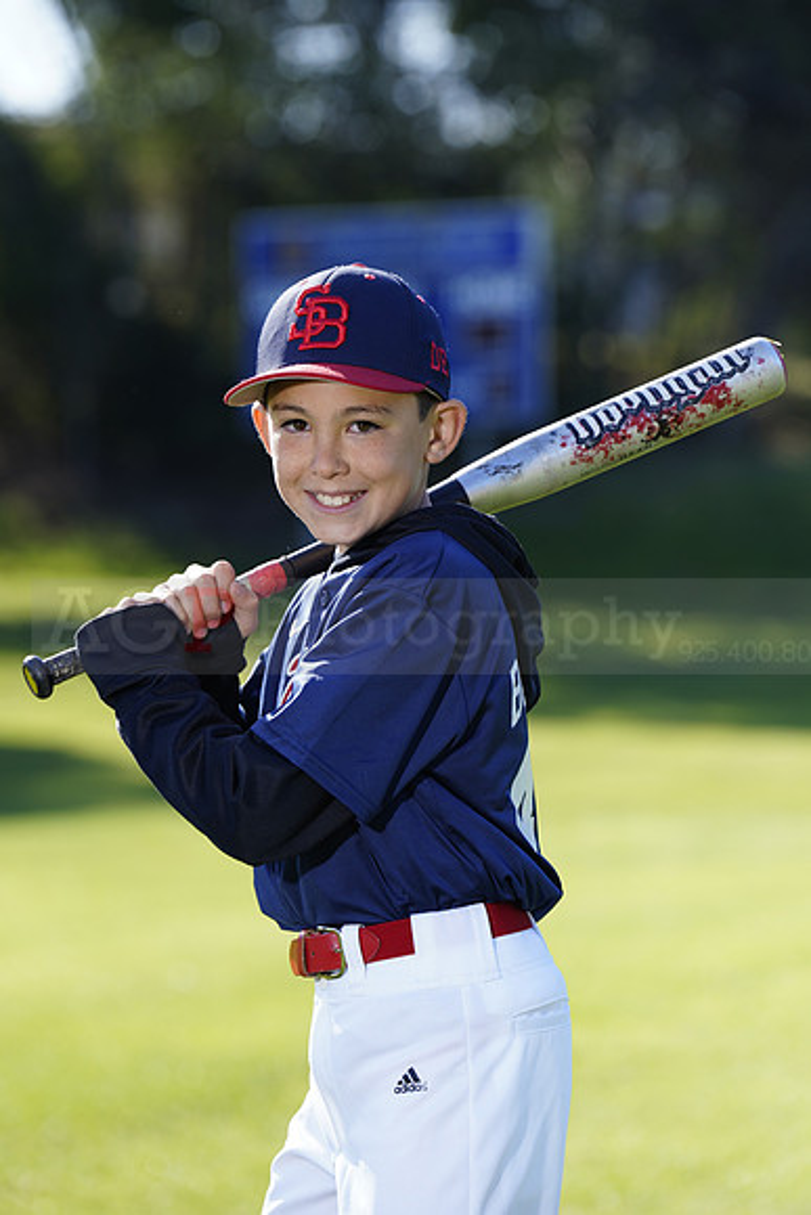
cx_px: 406
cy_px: 608
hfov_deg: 7.3
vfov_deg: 10.9
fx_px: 6349
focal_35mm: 188
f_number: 5
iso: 100
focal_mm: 188
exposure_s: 1/250
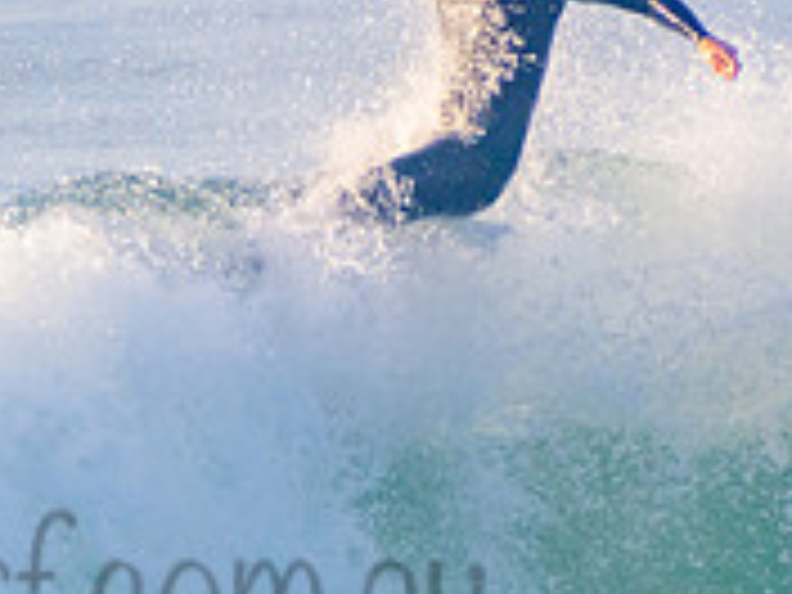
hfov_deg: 1.0
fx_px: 45164
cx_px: 9
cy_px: 542
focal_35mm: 1974
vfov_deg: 0.8
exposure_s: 1/1250
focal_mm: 400
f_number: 5.6
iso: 450
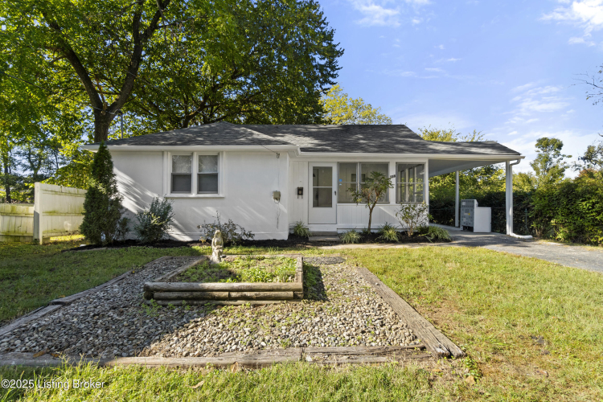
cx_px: 302
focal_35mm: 15
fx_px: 251
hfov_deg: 100.4
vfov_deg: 77.3
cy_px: 201
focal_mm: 10
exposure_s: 1/250
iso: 400
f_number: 8
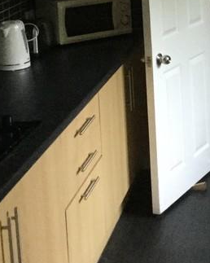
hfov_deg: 15.1
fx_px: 747
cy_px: 2
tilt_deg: -10.0
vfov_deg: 19.4
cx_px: 290
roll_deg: +0.9
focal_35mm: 96
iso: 200
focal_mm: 3.3
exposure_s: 1/25
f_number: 2.4
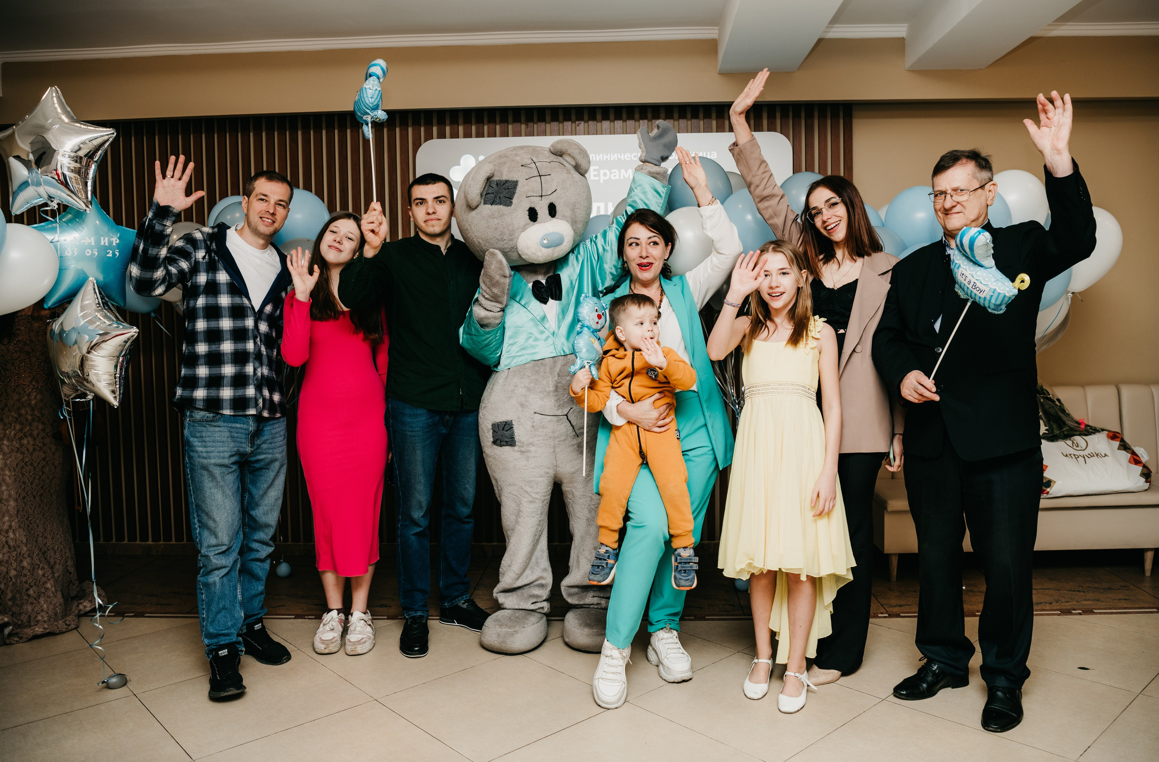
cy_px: 370
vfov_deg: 45.5
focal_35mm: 28
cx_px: 587
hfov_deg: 65.1
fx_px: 907
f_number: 4
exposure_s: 1/160
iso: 160
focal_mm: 27
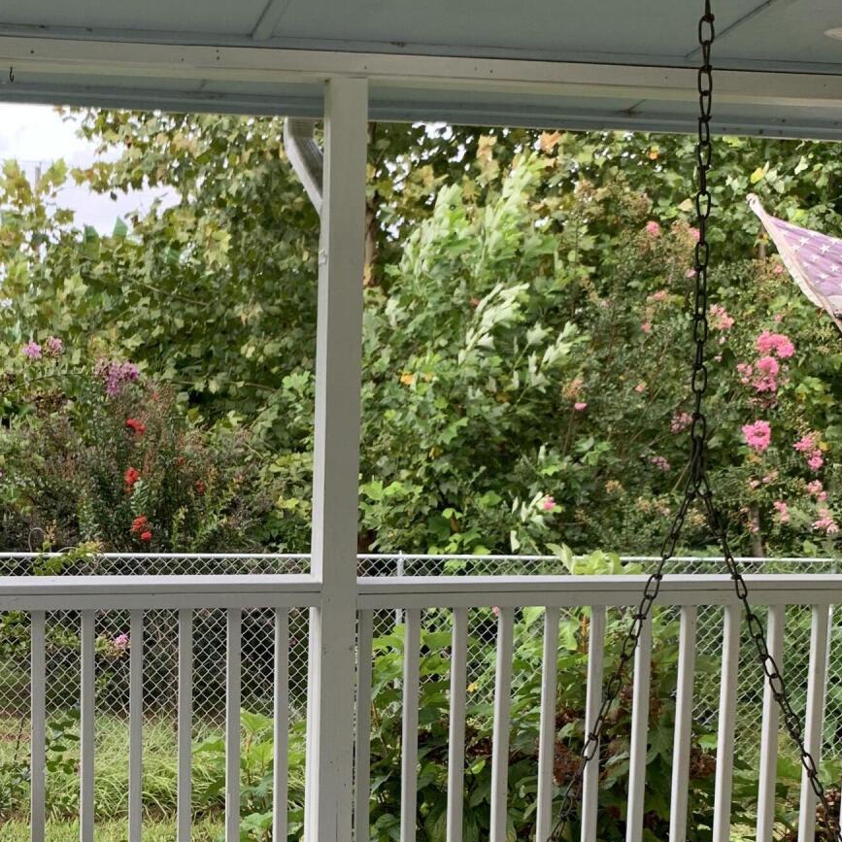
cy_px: 597
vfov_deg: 31.8
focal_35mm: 53
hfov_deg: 31.7
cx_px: 223
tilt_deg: -8.0
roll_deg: -0.6
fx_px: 1459
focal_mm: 4.25
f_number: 1.8
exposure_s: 1/355
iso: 25
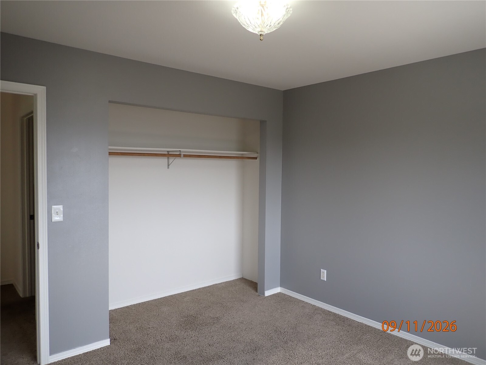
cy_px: 182
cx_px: 243
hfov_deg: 69.4
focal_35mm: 25
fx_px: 351
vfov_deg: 54.9
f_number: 2
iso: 100
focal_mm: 4.5
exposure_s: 1/160
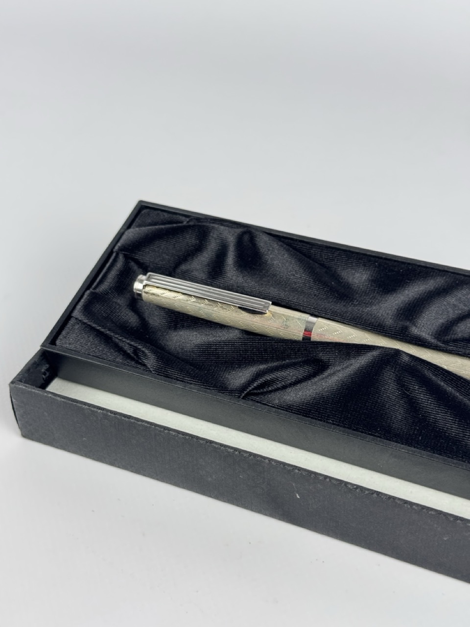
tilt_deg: -38.0
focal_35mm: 48
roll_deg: +1.4
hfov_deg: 30.3
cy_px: 314
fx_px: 869
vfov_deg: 39.7
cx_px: 235
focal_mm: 6.76
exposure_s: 1/121
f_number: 1.78
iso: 64
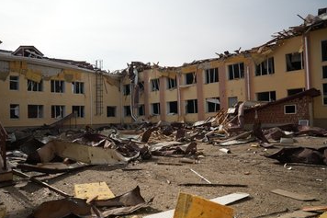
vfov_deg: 47.8
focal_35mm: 27
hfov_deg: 67.2
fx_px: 245
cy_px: 118
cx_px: 144
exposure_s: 1/640
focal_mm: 24
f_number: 2.8
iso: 640
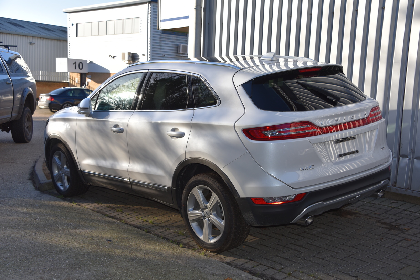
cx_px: 210
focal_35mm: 45
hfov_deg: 43.6
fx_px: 525
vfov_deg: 29.9
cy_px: 140
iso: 100
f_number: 6.3
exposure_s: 1/160
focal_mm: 45
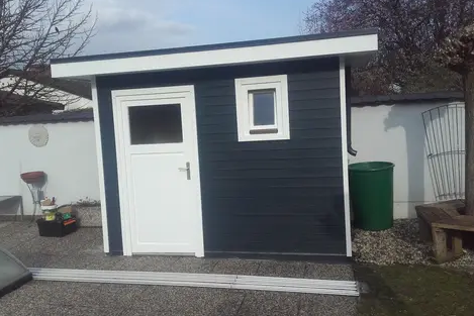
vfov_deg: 40.0
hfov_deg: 57.2
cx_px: 242
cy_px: 143
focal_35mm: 33
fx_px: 435
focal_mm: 3.31
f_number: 2.2
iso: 50
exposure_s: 1/1074
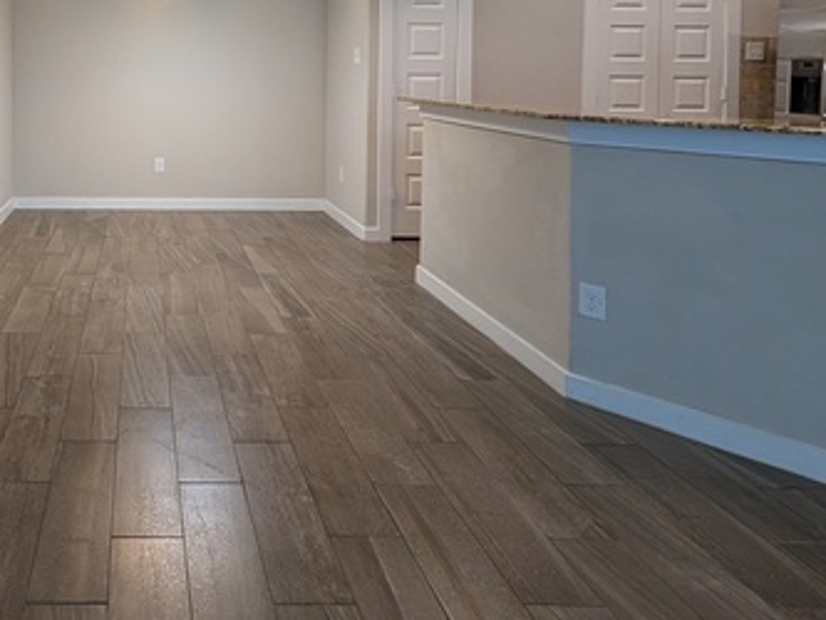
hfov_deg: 65.1
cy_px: 74
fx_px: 549
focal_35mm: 23
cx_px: 131
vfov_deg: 52.5
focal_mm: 2.02
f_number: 1.7
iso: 444
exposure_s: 1/120
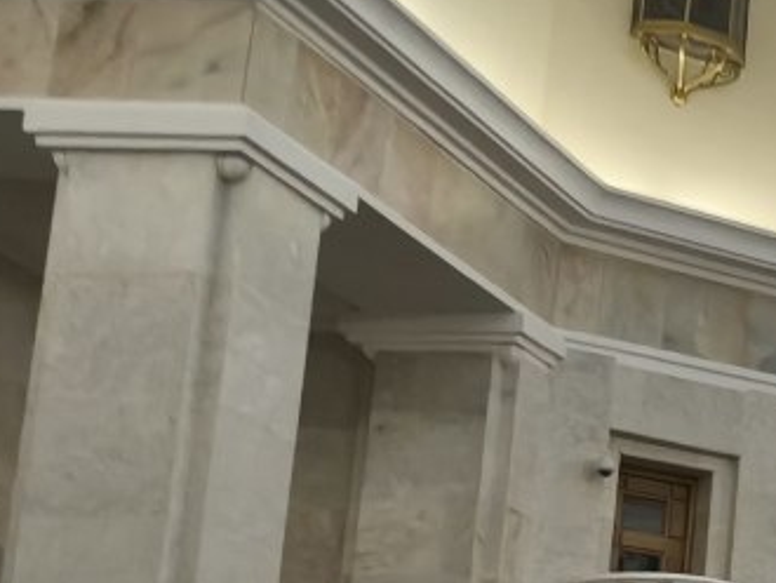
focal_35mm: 109
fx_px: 2445
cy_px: 555
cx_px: 1825
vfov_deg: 13.4
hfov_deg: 13.5
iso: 640
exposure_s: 1/50
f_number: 1.7
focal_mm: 5.35
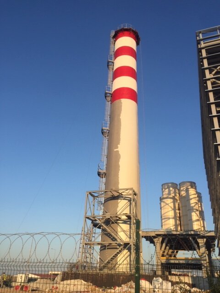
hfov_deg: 48.2
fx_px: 246
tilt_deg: +28.1
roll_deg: -2.8
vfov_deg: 61.7
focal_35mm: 29
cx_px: 110
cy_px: 146
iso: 32
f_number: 2.2
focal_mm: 4.15
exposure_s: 1/1130
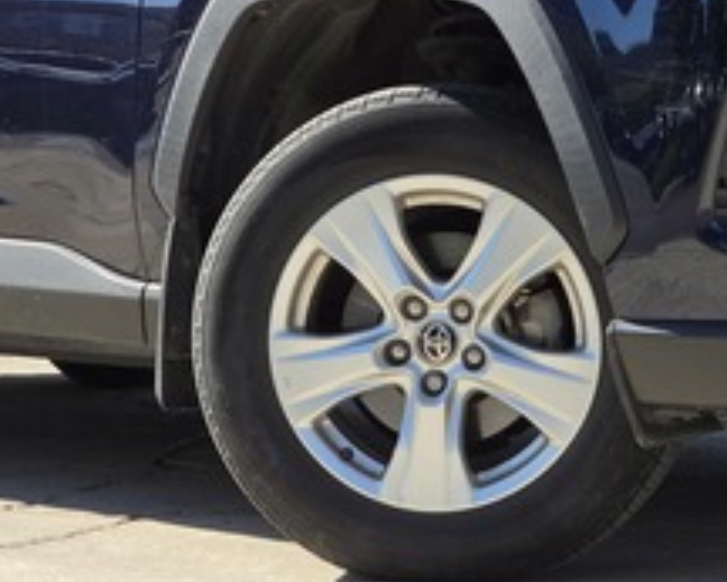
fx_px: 2820
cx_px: 481
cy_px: 103
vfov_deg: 11.7
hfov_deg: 14.7
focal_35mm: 131
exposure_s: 1/484
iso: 25
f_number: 2.4
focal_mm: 7
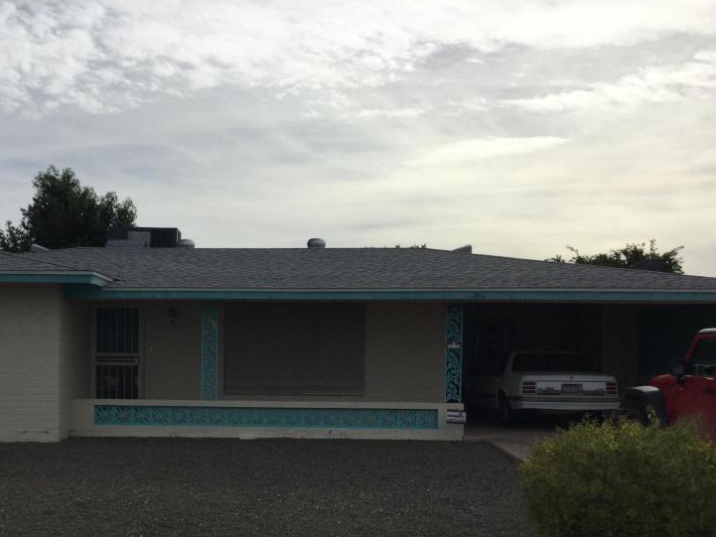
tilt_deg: -1.6
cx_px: 217
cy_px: 374
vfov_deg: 32.5
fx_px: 910
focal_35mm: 44
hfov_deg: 42.1
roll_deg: +1.2
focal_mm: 3.3
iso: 25
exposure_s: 1/4082
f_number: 2.4
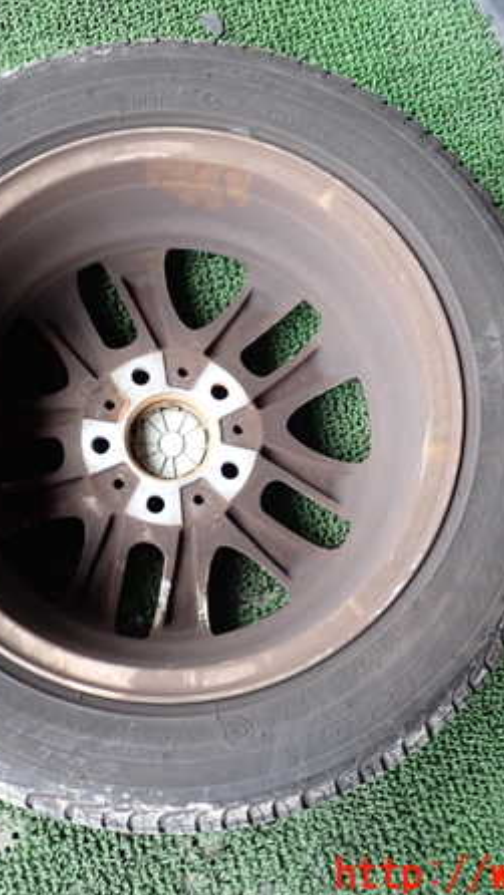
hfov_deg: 27.0
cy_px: 450
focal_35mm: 44
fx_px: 1045
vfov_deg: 46.4
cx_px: 187
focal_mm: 5.4
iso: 320
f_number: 2.3
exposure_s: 1/30
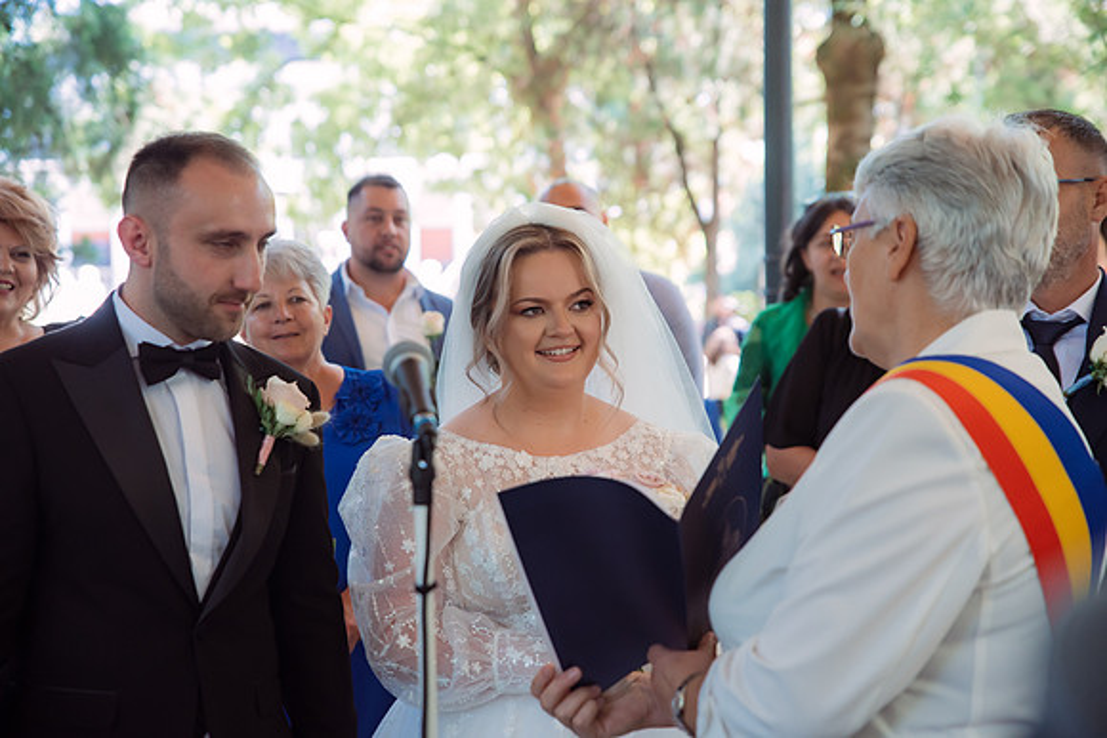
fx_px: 2153
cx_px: 554
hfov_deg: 28.8
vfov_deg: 19.5
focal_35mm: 70
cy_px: 369
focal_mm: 70
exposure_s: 1/200
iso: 640
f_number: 3.2
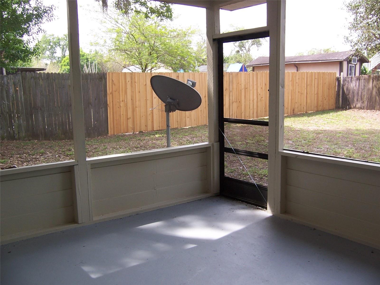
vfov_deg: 42.9
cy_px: 142
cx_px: 190
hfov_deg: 55.4
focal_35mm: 33
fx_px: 362
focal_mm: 5.5
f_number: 3.4
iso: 80
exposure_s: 1/90
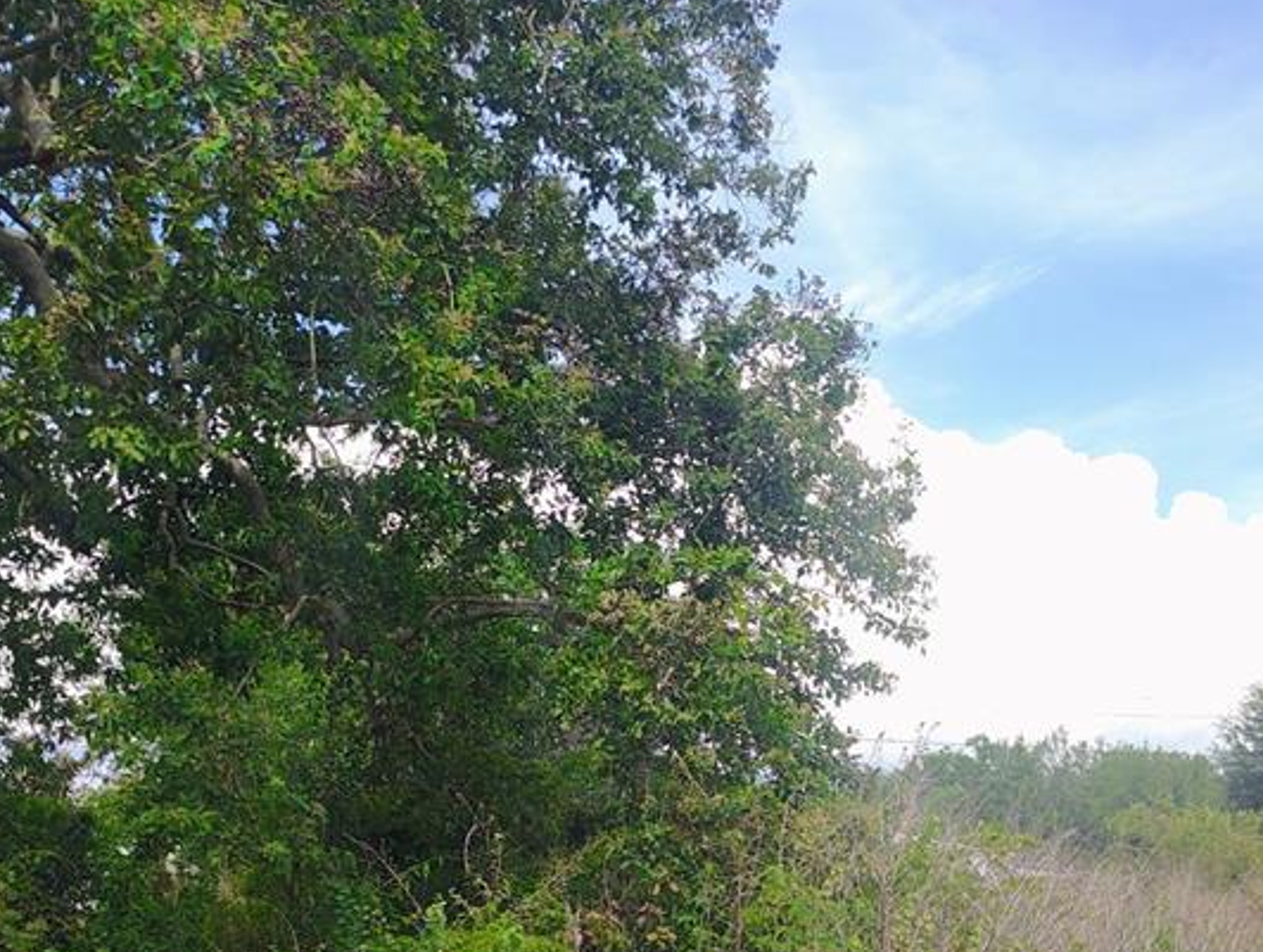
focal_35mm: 46
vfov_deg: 30.4
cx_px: 558
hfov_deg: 41.1
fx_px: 1681
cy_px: 836
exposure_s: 1/763
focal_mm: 5.56
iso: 100
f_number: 1.8
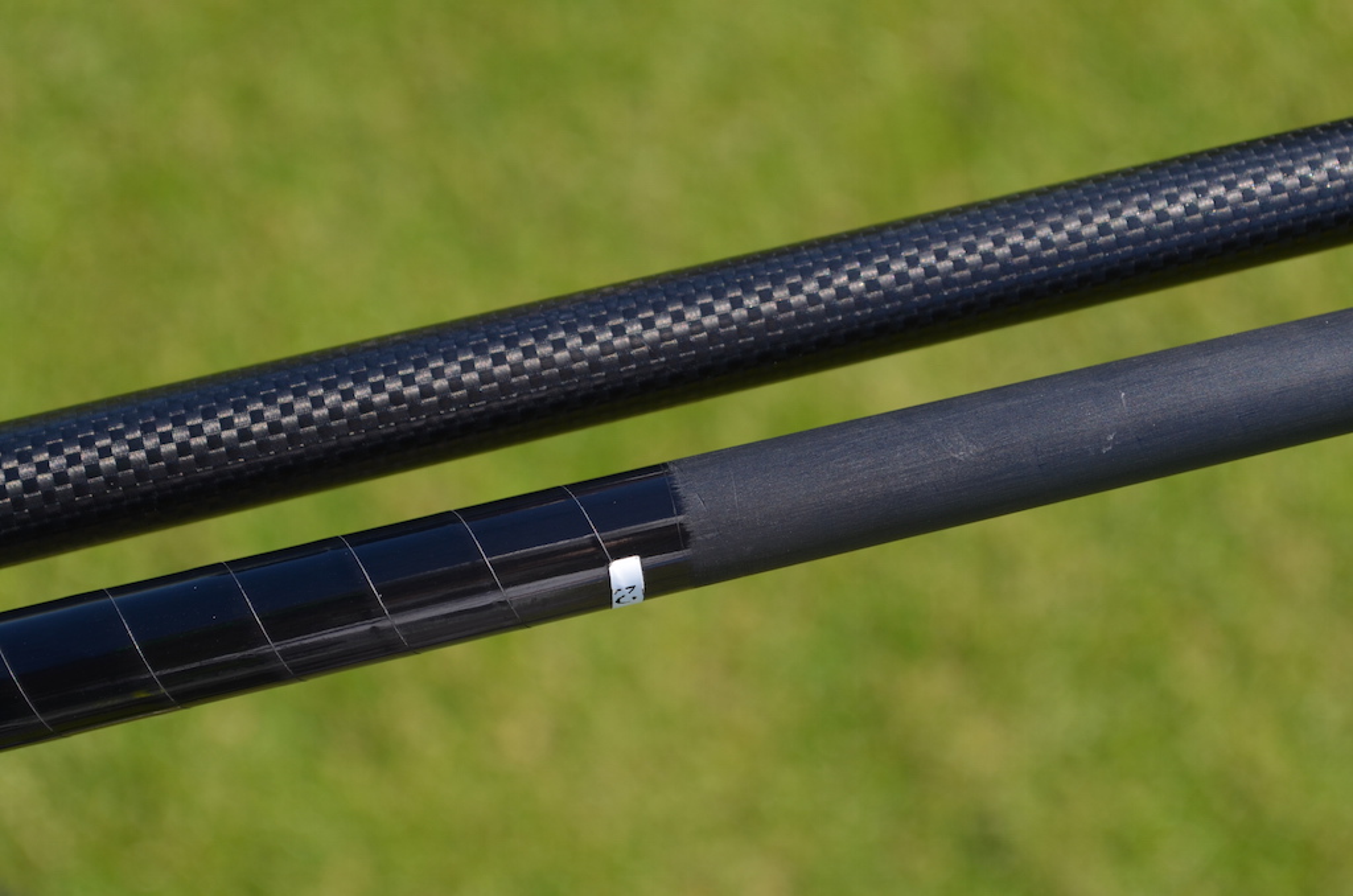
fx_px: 3094
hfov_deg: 24.7
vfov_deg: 16.5
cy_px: 448
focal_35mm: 82
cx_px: 676
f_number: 8
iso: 180
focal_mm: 55
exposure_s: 1/250
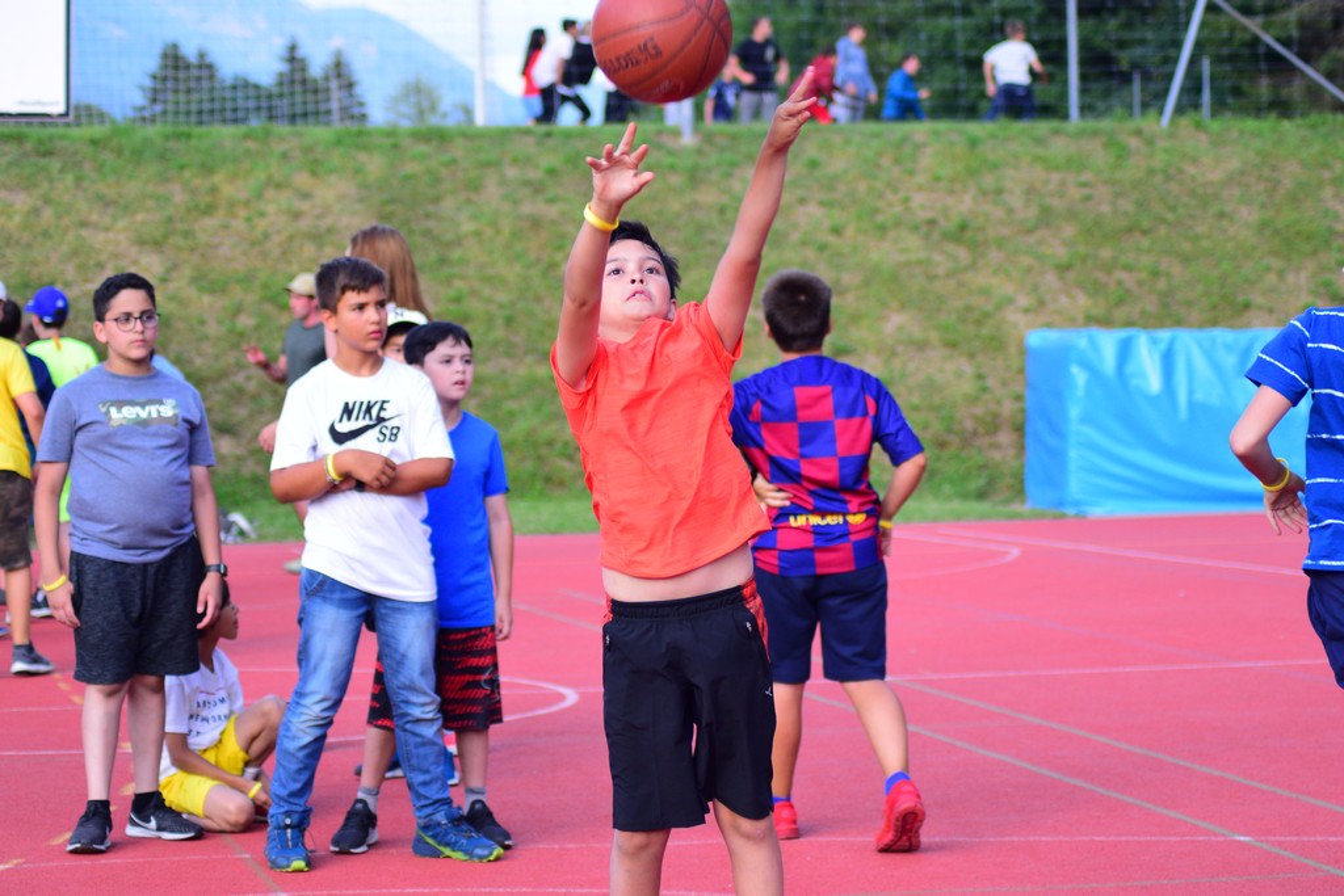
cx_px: 672
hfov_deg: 19.5
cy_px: 448
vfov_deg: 13.0
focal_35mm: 105
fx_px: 3920
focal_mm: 70
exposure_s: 1/640
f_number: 4
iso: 640
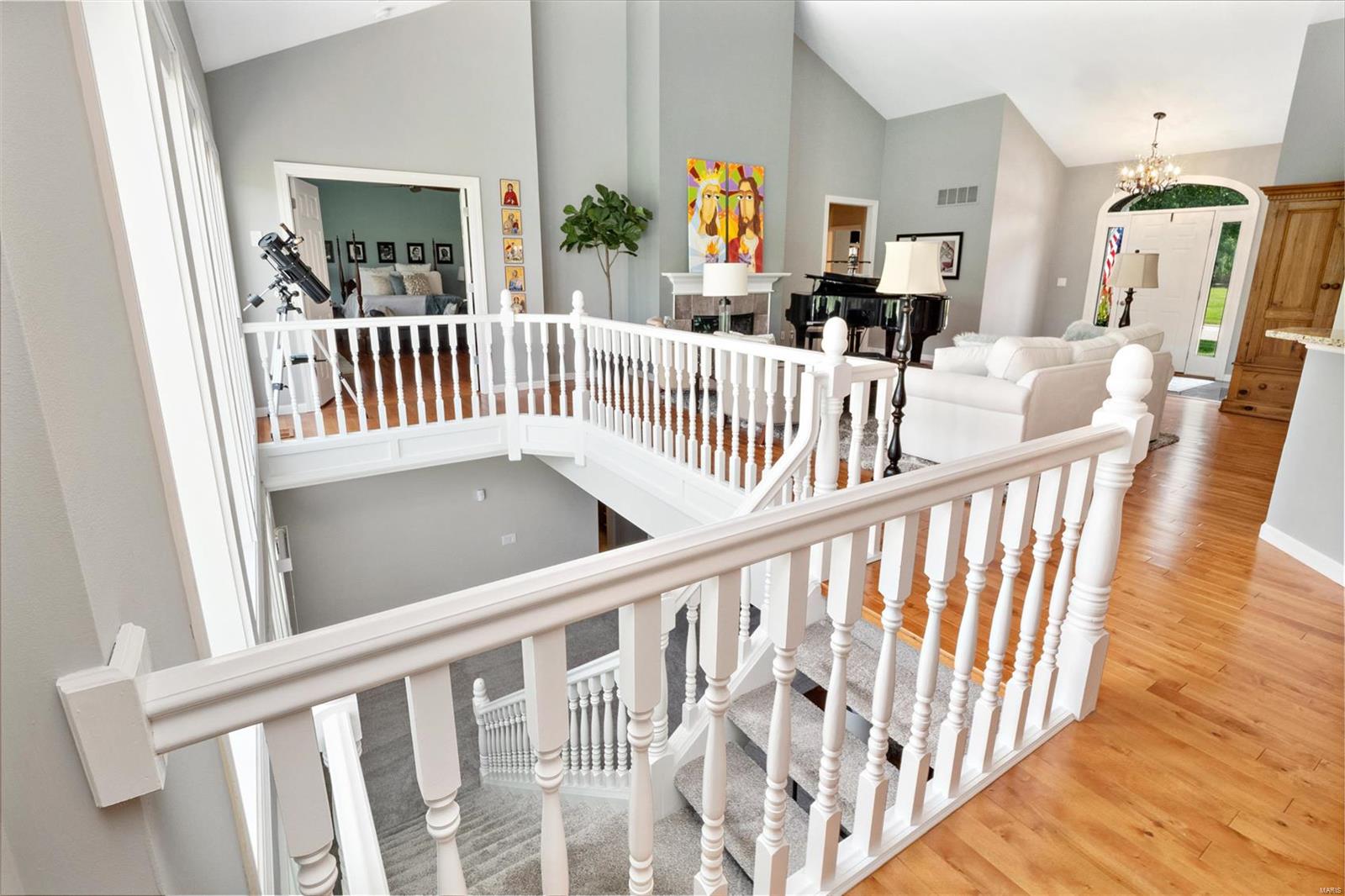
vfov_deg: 73.7
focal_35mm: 16
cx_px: 672
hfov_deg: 96.7
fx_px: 598
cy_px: 448
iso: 400
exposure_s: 1/20
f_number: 10
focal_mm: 8
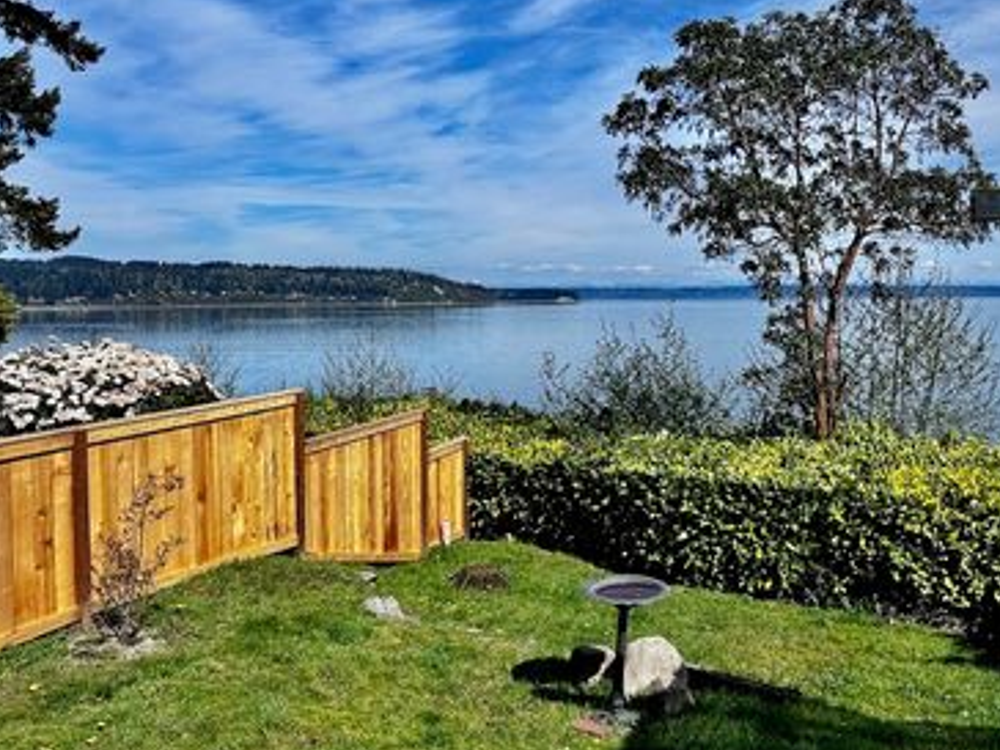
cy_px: 331
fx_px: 953
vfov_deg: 42.9
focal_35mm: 33
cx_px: 668
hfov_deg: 54.2
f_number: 1.78
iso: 80
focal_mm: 6.76
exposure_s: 1/7092
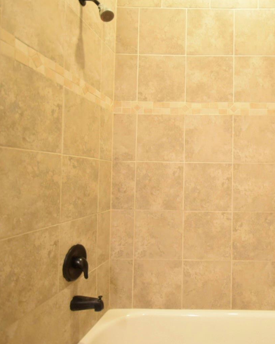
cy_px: 171
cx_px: 234
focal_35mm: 22
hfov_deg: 56.7
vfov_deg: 75.0
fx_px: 224
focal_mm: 10
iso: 3200
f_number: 4
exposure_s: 1/60
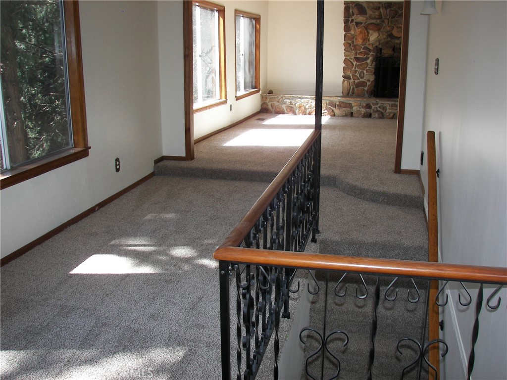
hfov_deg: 51.4
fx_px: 527
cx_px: 254
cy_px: 190
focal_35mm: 36
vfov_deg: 39.7
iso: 50
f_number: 2.8
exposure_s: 1/60
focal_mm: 6
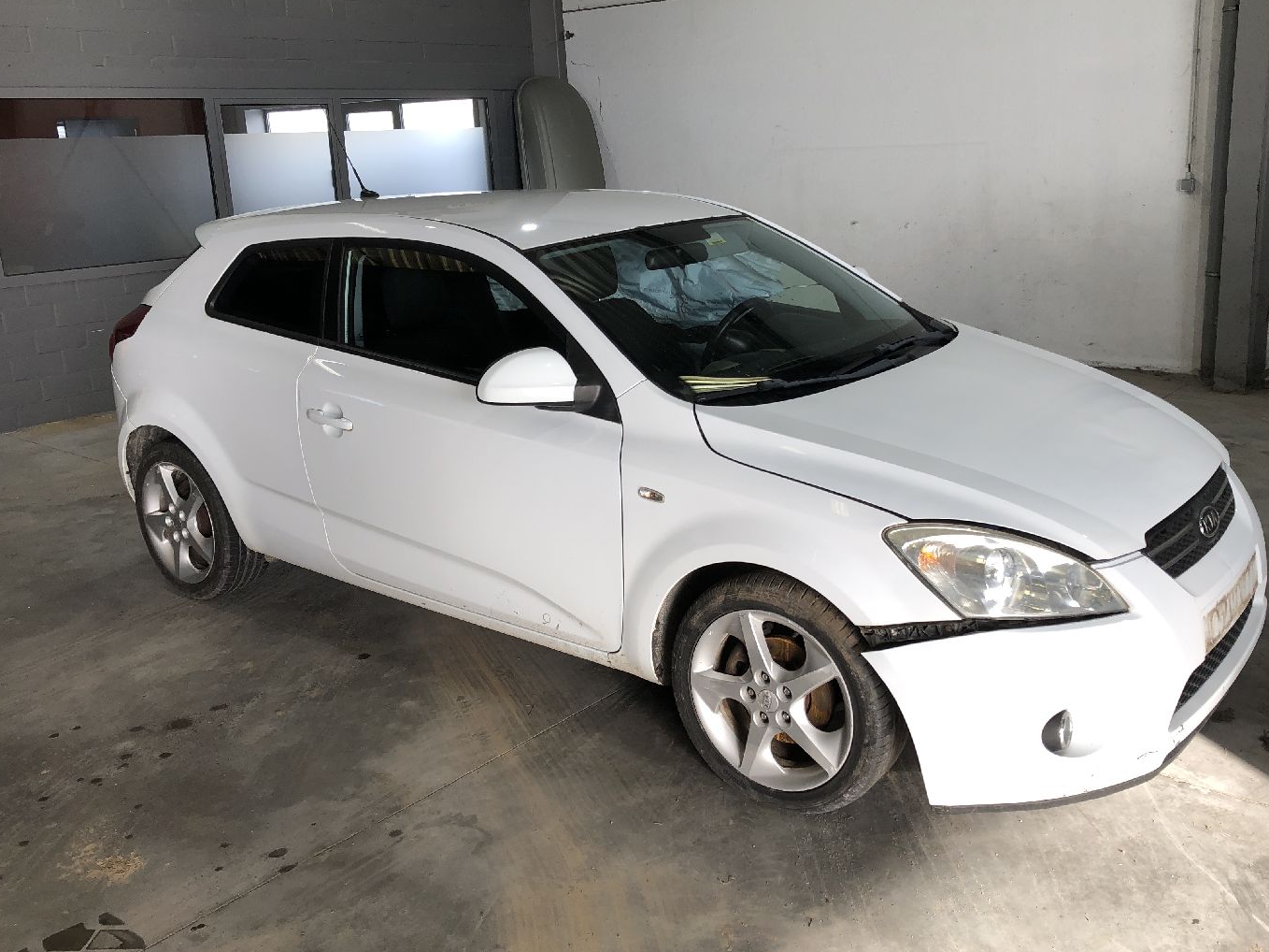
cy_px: 449
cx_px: 711
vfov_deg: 42.9
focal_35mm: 33
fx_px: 1210
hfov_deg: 55.2
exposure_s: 1/138
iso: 20
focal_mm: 3.99
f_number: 1.8
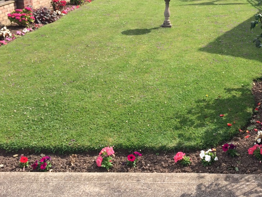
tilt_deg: -15.6
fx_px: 356
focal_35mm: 47
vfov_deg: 30.5
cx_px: 186
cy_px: 58
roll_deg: -0.2
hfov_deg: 39.7
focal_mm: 4.15
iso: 32
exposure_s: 1/1172
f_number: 2.2
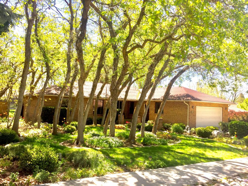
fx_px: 208
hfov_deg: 61.7
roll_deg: -2.1
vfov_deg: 48.2
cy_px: 93
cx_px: 124
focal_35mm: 29
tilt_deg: +3.1
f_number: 2.2
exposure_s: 1/706
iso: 32
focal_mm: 4.15
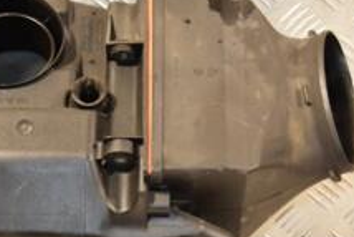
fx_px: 1407
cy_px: 109
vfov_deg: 9.6
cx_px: 160
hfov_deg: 14.3
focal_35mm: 143
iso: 800
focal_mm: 34
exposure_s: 1/125
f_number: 5
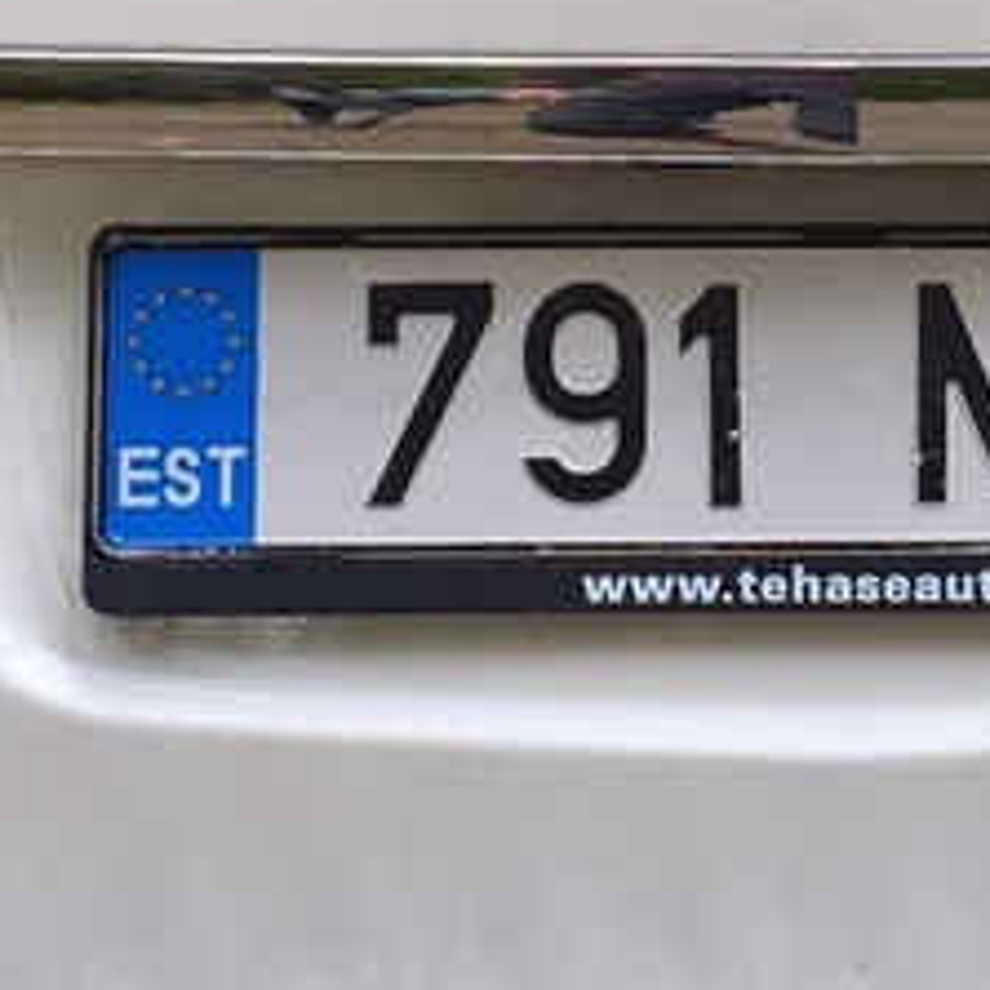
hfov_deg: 10.6
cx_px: 839
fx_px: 5339
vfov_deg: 10.4
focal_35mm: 165
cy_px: -138
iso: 100
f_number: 1.5
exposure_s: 1/50
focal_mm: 4.94
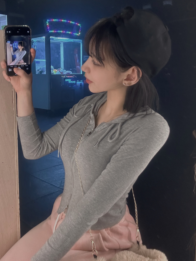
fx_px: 272
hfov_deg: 39.6
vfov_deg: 51.2
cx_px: 88
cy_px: 111
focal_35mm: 36
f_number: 1.9
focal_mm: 2.69
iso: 160
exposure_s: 1/60
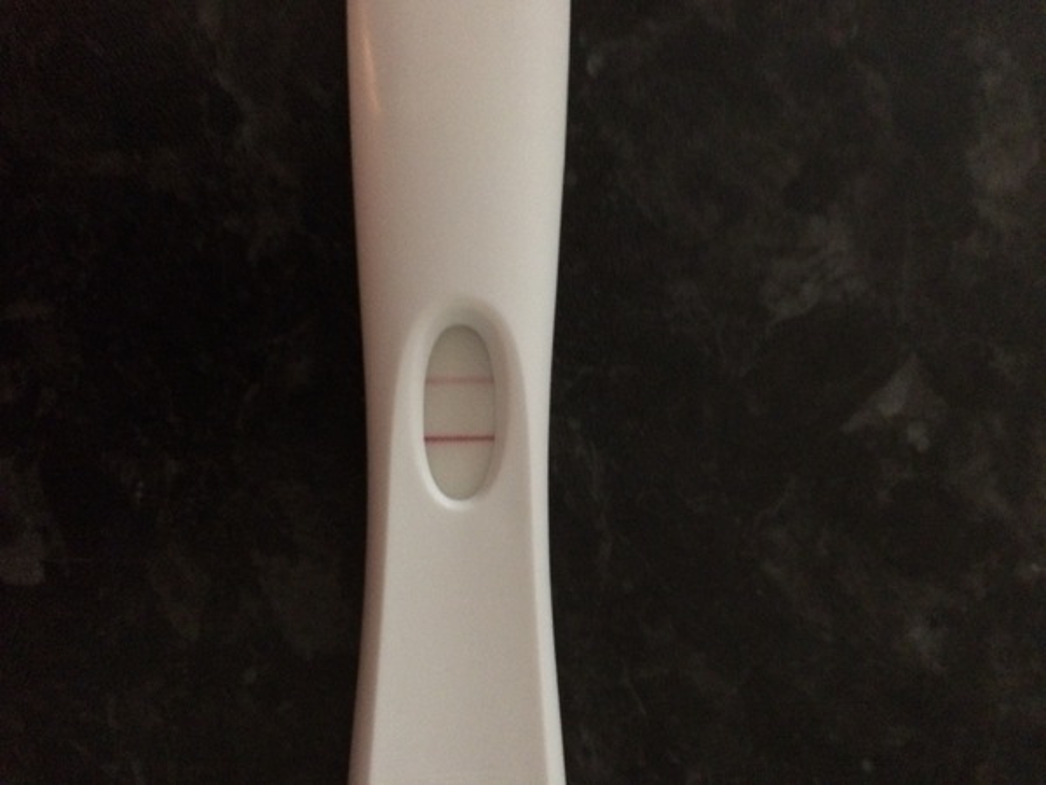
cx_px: 523
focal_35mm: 29
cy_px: 392
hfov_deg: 61.7
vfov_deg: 48.2
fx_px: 876
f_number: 2.2
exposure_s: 1/17
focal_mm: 4.15
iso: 500
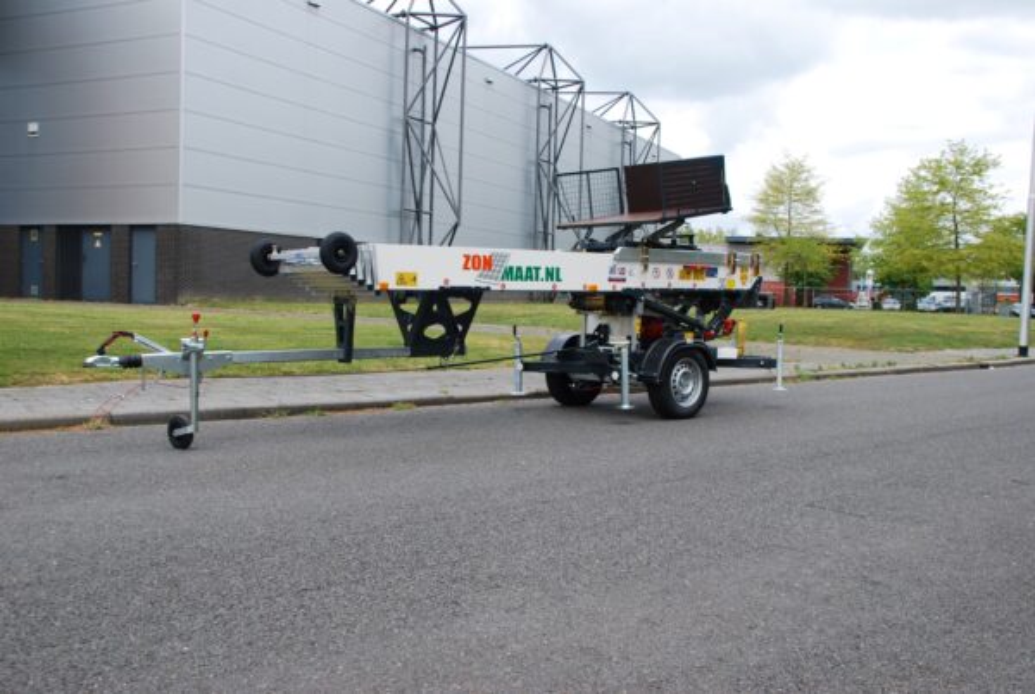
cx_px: 518
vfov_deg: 40.1
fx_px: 950
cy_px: 347
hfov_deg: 57.2
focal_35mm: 33
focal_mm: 22
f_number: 6.3
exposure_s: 1/160
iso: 100
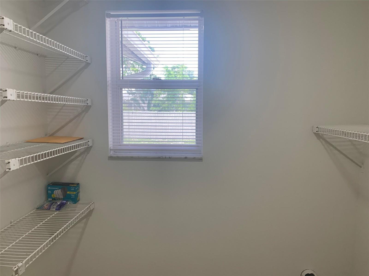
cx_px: 184
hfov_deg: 67.3
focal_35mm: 26
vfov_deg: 53.1
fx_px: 277
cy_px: 138
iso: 64
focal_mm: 4.25
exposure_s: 1/120
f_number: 1.8
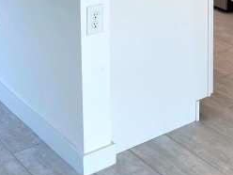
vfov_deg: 16.1
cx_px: 204
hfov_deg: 22.8
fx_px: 565
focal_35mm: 84
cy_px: -87
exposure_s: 1/120
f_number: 1.8
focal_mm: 4.25
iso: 64
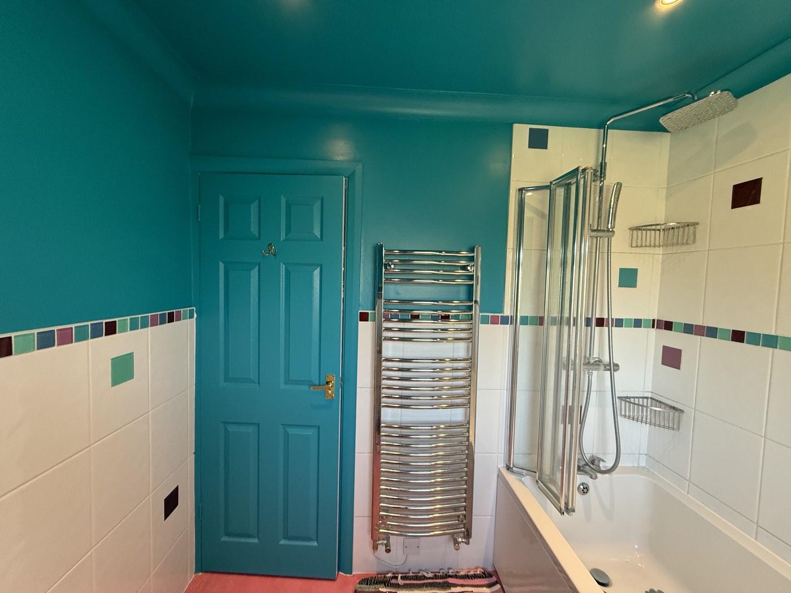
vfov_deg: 85.7
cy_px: 296
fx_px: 320
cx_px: 396
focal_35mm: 14
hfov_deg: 102.1
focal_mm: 2.22
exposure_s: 1/100
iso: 250
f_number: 2.2
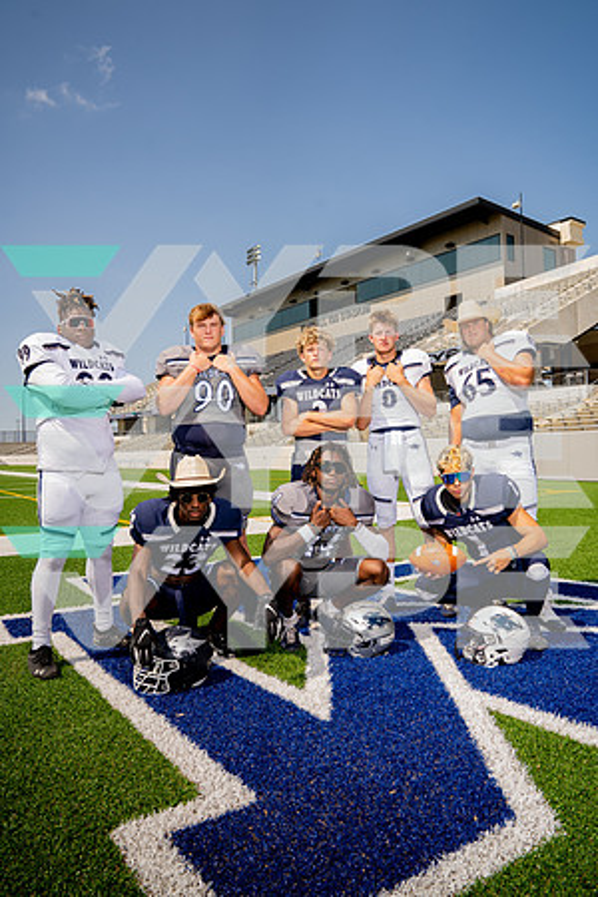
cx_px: 299
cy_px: 448
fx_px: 598
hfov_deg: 53.1
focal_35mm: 24
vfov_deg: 73.7
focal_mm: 24
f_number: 7.1
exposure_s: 1/250
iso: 100
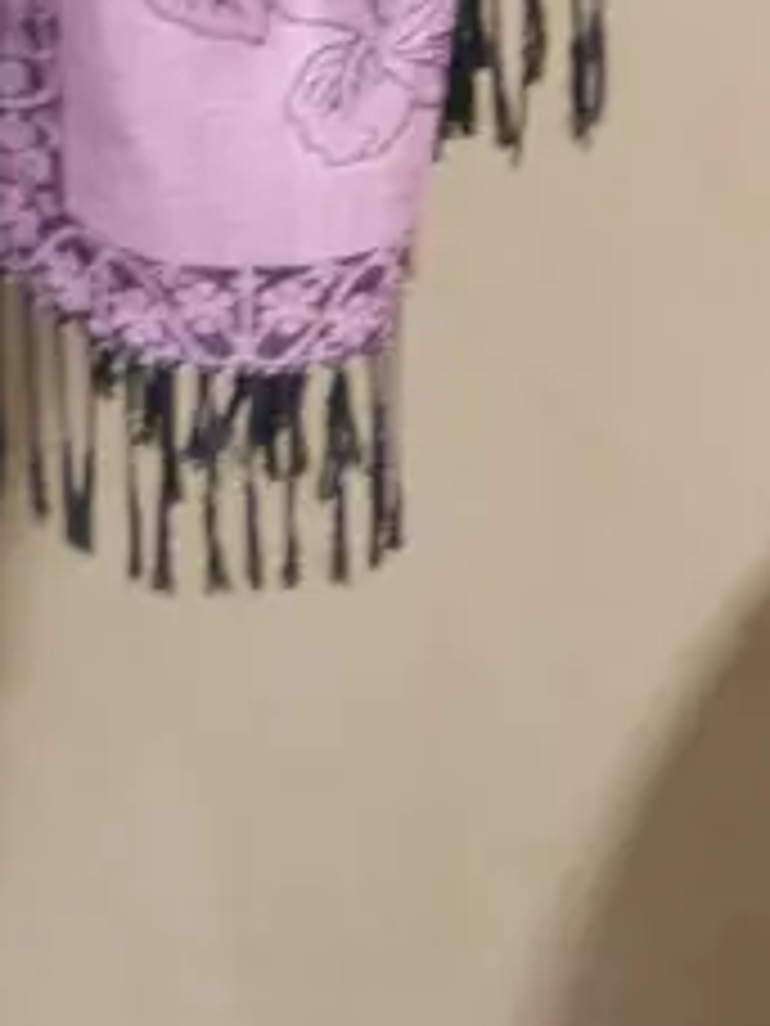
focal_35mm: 144
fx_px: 4271
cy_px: -778
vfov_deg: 12.6
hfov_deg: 10.0
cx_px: -306
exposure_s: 1/60
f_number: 3.6
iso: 800
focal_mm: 16
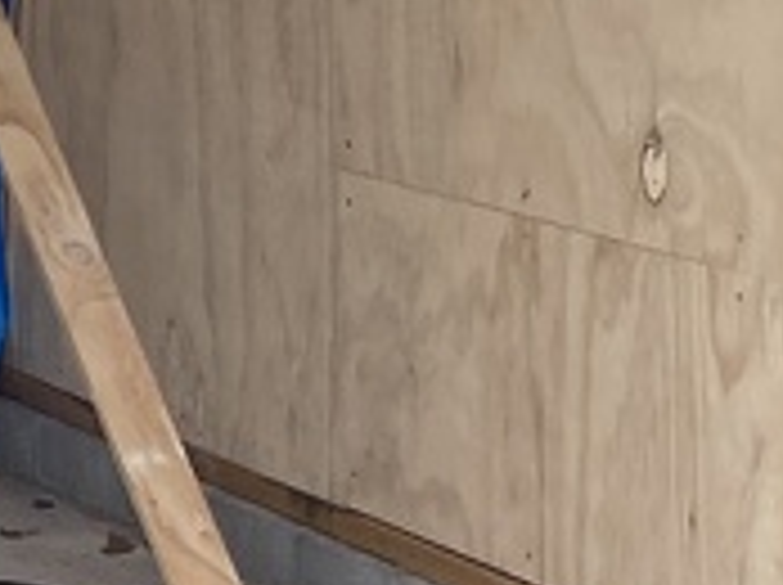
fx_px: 4450
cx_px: -770
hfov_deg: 9.4
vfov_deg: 7.4
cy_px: -171
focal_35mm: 197
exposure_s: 1/320
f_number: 1.8
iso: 20
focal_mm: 3.99
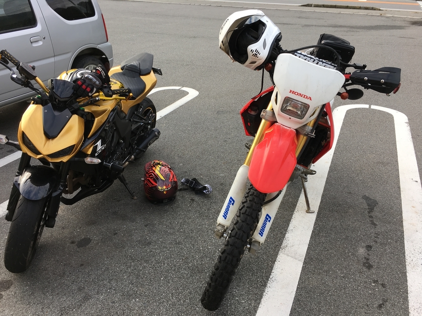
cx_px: 211
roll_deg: +1.4
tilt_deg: -28.2
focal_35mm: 29
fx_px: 354
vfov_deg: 48.2
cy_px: 158
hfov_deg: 61.7
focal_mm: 4.15
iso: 25
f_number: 2.2
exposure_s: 1/239
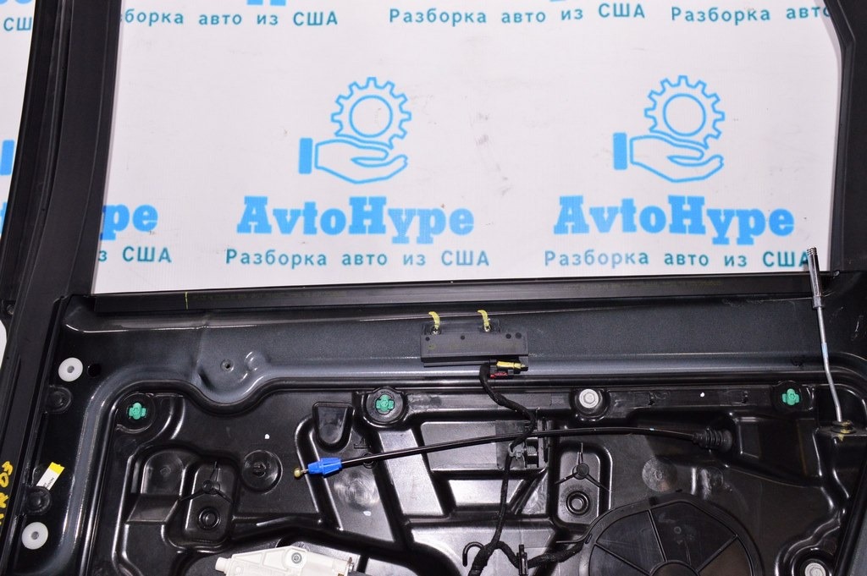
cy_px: 288
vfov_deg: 38.3
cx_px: 434
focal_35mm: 34
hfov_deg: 55.1
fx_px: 830
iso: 1600
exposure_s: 1/160
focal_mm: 23
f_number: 8
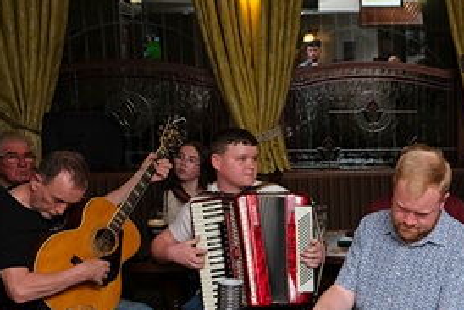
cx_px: 450
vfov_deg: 19.2
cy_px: 268
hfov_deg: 27.4
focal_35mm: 70
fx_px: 903
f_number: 3.6
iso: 1600
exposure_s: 1/125
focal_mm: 21.4
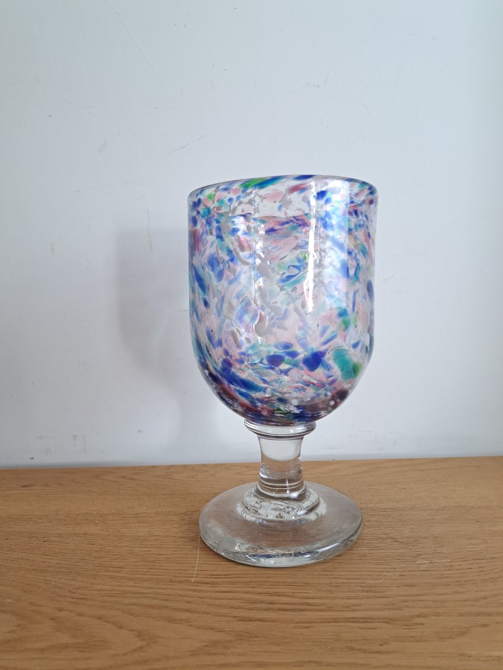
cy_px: 335
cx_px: 252
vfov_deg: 71.6
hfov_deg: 56.8
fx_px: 465
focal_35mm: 24
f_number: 1.8
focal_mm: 5.23
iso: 125
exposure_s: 1/50
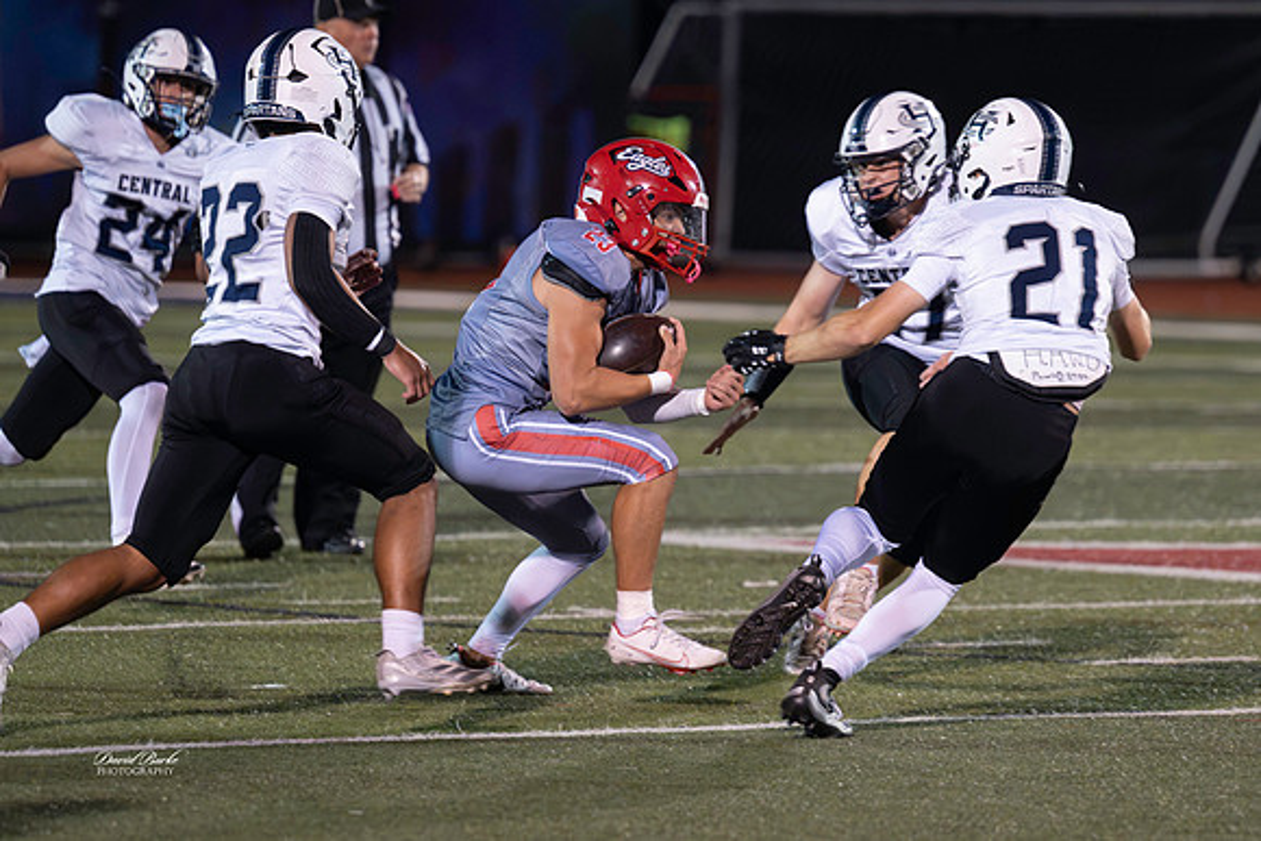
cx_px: 662
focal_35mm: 323
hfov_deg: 6.4
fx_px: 11331
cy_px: 419
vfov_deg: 4.3
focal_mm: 250
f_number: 4
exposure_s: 1/800
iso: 18000
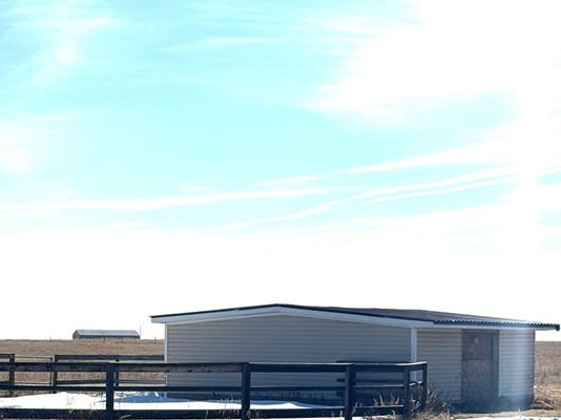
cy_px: 354
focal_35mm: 92
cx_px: 212
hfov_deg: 21.3
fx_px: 1490
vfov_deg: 15.9
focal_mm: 6.76
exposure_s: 1/11364
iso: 50
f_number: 1.78
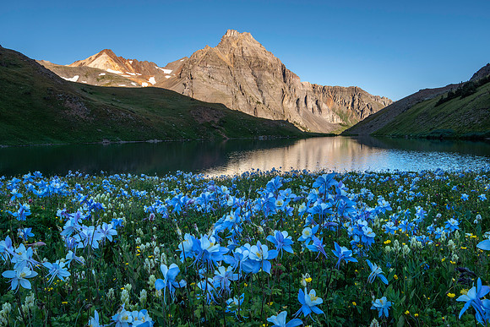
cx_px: 245
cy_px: 164
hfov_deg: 60.3
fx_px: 422
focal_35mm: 31
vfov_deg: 42.3
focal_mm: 31
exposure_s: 1/125
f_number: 11
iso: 160
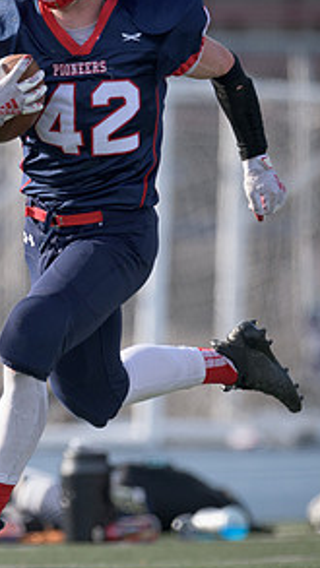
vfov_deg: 1.4
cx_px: 123
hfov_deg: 0.8
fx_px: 23617
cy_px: 297
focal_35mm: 1567
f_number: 4
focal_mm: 500
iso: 320
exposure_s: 1/2000
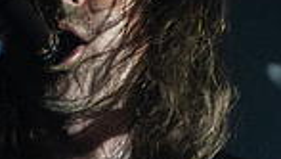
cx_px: 153
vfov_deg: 6.7
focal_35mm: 182
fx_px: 1357
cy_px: 83
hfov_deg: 11.8
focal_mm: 44
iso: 2000
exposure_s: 1/80
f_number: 3.2
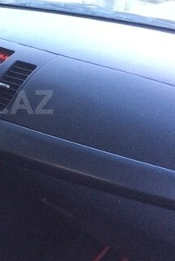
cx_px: -29
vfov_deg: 32.7
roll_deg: -1.4
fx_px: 444
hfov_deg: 20.9
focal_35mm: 61
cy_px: 102
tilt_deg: -19.9
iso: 320
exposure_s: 1/25
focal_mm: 4.15
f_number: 2.2
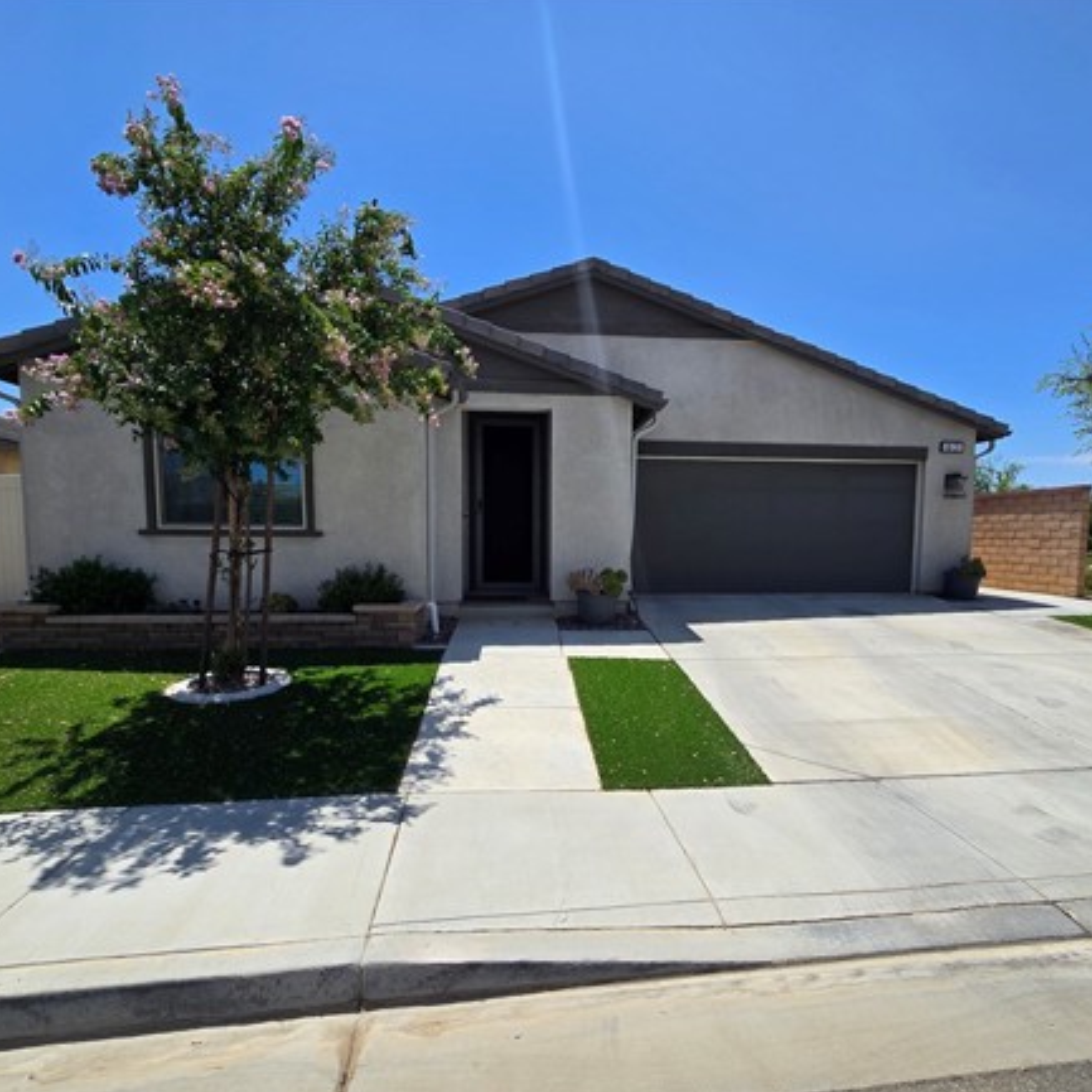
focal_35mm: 17
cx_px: 590
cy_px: 595
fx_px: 607
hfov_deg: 83.8
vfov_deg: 83.8
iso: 50
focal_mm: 2.2
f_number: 2.2
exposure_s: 1/2913
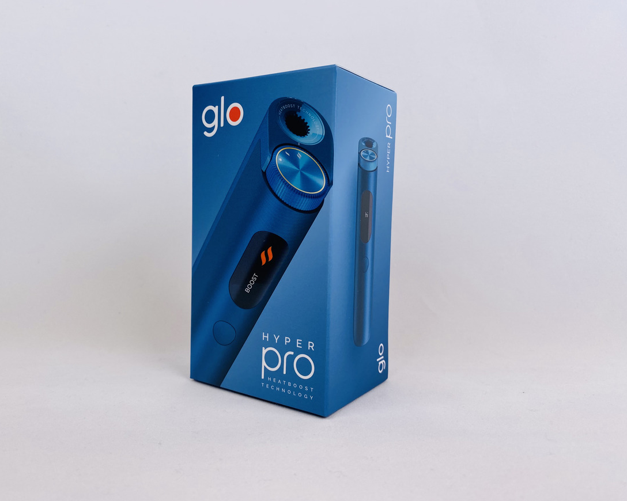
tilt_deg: -6.0
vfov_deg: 51.5
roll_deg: -0.7
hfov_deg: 62.2
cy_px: 248
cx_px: 297
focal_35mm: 28
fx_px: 519
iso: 32
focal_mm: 4.25
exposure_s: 1/724
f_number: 1.8
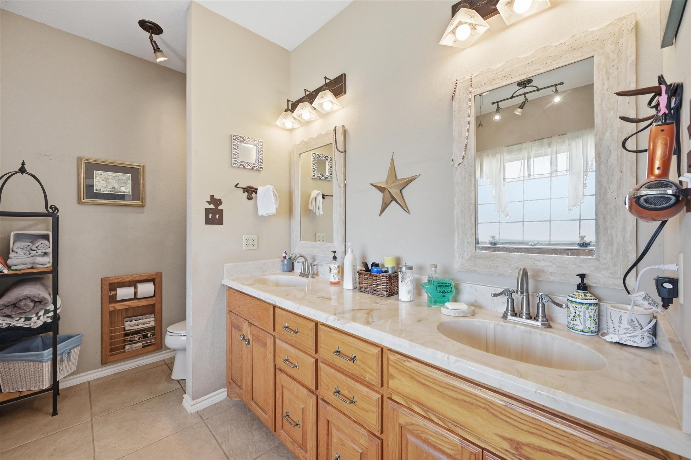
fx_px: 269
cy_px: 230
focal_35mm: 14
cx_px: 346
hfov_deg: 104.3
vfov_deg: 81.1
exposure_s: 1/8000
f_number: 7.1
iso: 1250
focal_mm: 14
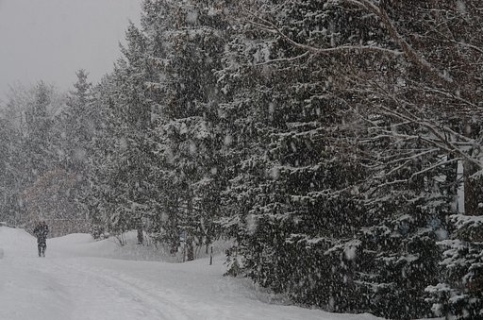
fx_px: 1058
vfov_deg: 17.2
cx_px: 242
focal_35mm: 79
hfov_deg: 25.7
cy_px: 160
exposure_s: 1/80
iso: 400
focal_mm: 53
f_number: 8
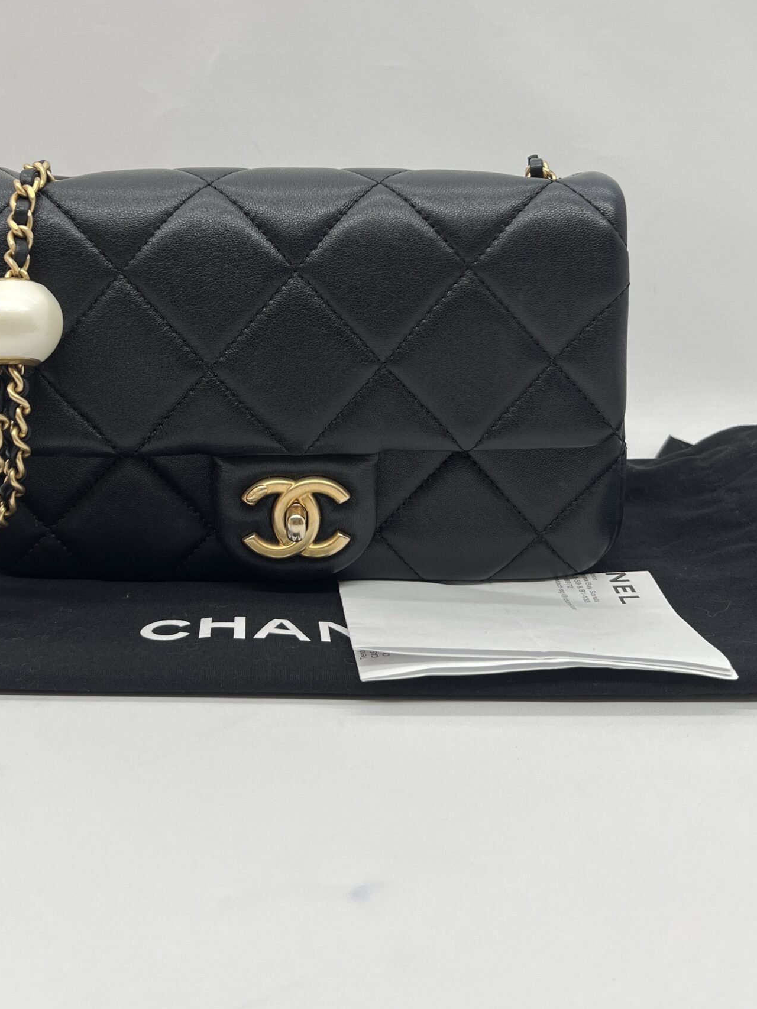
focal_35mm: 39
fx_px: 1137
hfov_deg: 36.6
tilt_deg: -14.4
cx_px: 295
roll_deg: -1.8
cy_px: 335
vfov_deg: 47.1
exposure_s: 1/105
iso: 32
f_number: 1.5
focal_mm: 5.7
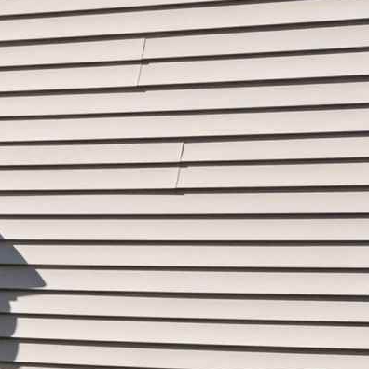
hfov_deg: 8.3
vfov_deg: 11.2
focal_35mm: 145
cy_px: 679
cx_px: -1001
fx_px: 1749
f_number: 2.8
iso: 100
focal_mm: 8.38
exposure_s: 1/400
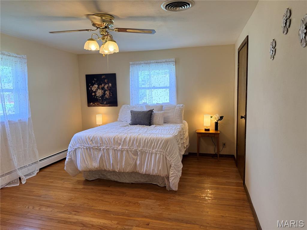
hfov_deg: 71.6
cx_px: 154
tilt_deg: -6.0
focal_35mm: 24
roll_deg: +1.0
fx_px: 213
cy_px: 115
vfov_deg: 56.8
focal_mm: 6.76
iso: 200
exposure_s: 1/239
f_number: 1.78
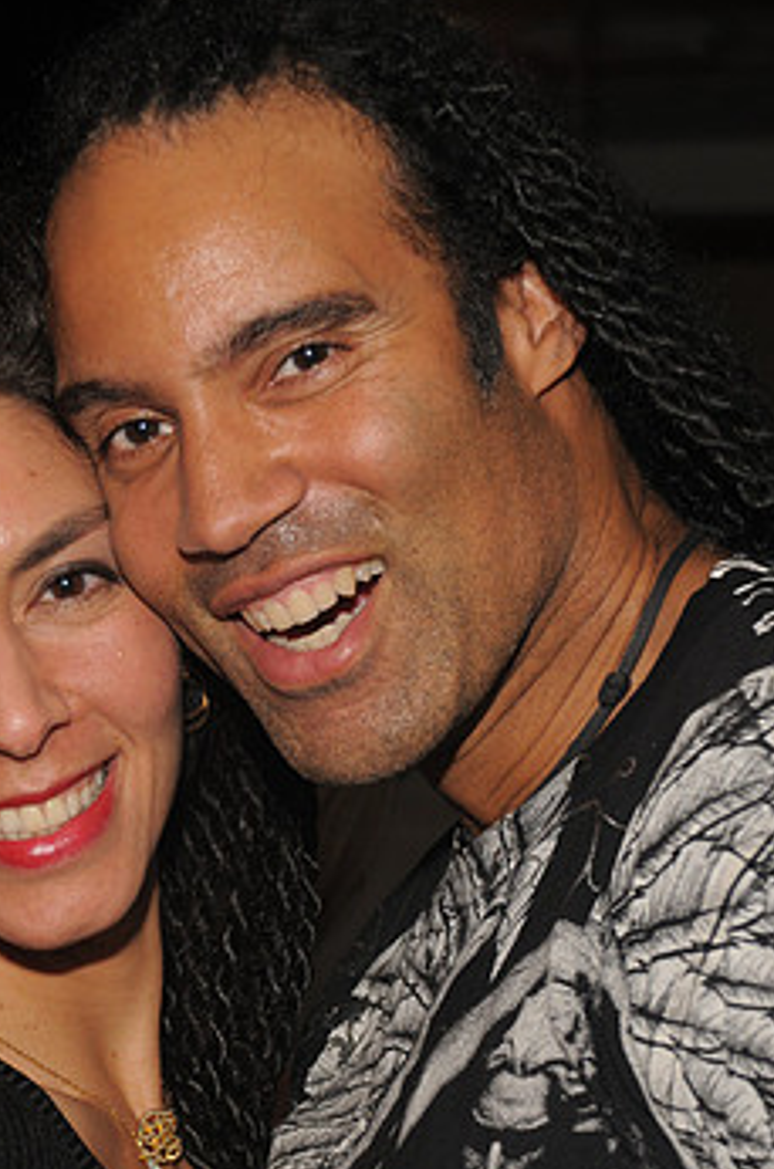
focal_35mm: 146
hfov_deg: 9.3
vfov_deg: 14.1
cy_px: 740
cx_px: 164
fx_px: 4732
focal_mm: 58
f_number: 5.6
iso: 400
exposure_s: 1/60
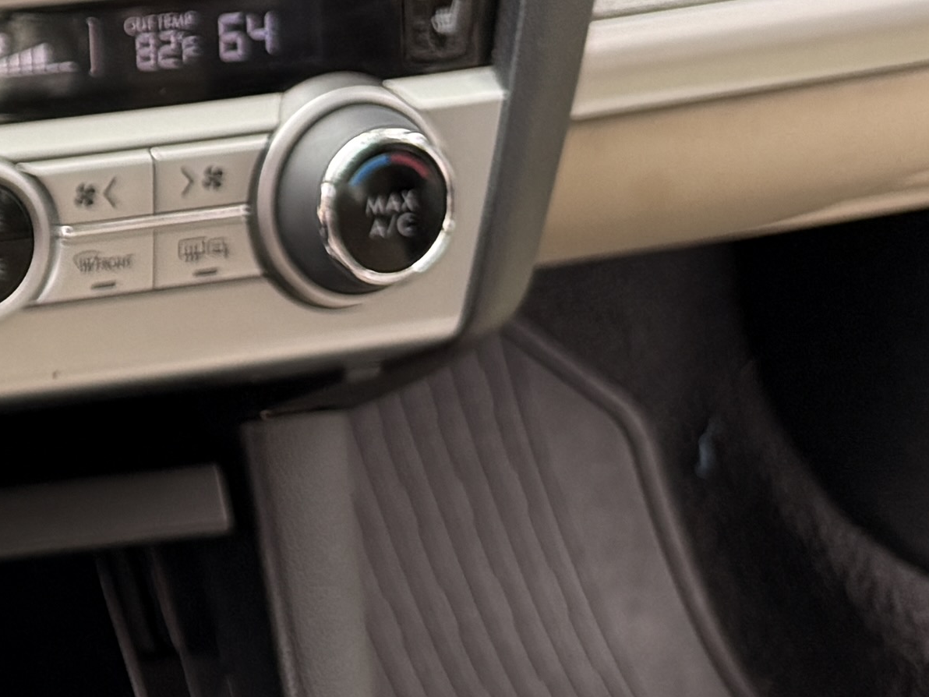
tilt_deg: -32.7
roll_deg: -5.0
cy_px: -277
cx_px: -1099
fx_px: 3086
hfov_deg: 13.7
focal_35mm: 115
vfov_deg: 12.4
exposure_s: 1/121
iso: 125
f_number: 1.78
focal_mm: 6.76
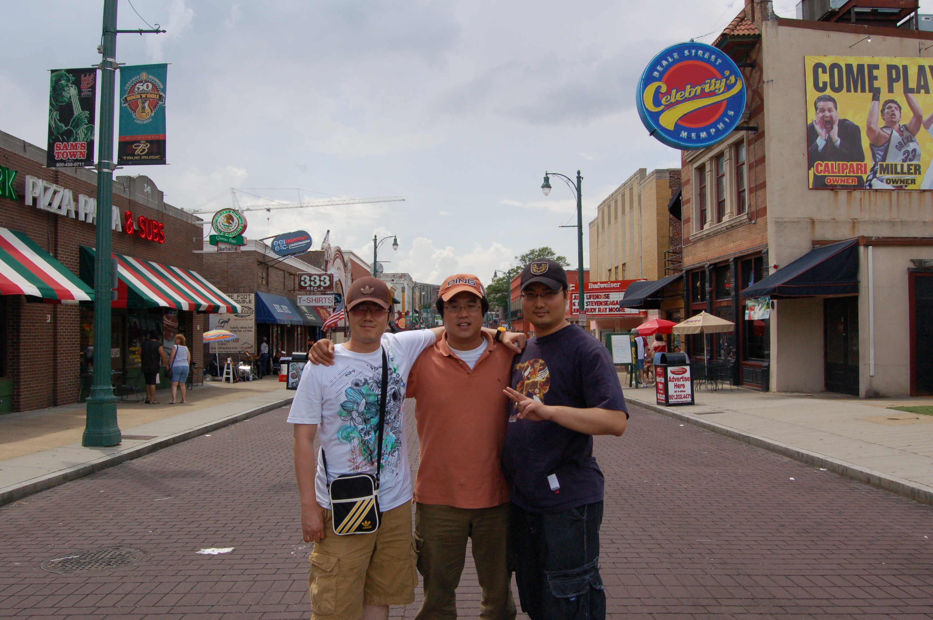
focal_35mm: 27
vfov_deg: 47.8
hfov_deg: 67.4
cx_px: 466
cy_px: 310
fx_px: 699
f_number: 11
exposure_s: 1/500
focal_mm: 18
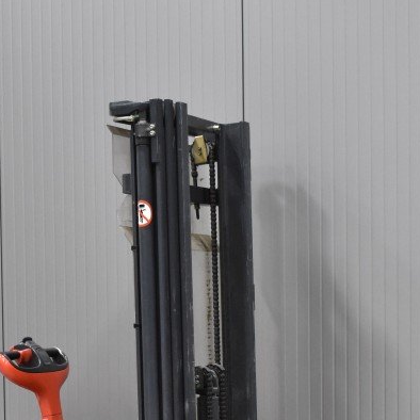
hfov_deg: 19.4
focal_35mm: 89
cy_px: 411
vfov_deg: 19.0
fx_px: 1226
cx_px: 194
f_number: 5
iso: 1600
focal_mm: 23
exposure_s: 1/50
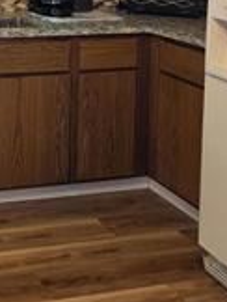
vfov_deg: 26.1
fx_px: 593
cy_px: -41
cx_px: -86
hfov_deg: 19.6
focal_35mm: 68
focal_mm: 5.4
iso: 320
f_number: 1.8
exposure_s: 1/120
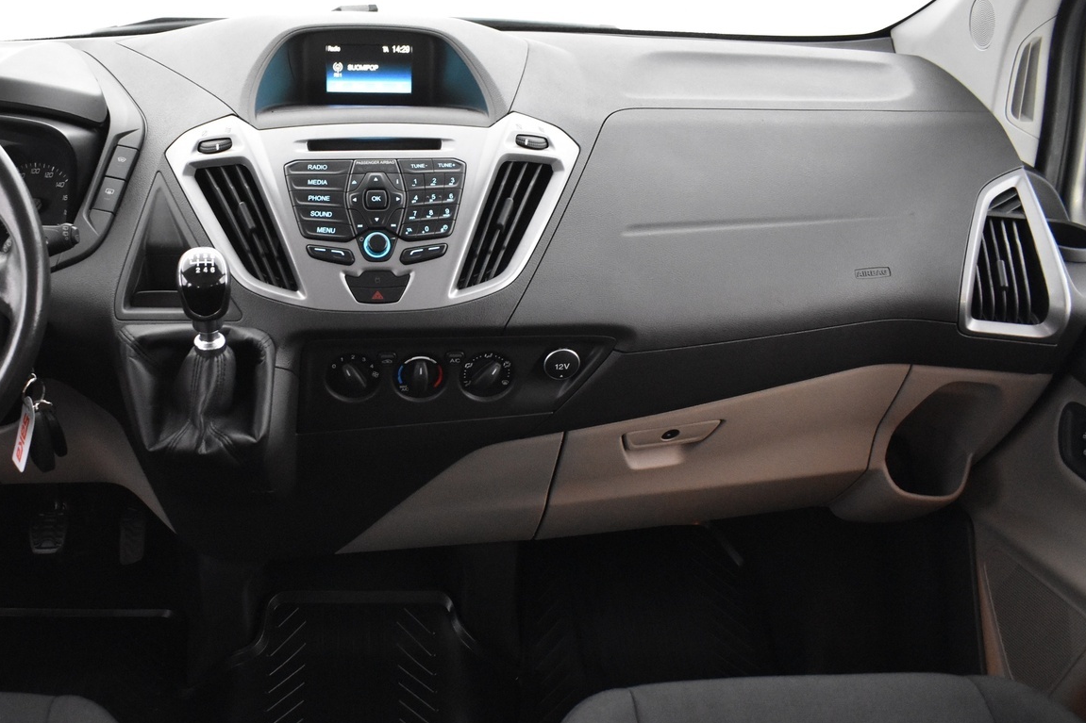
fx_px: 1146
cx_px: 332
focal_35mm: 38
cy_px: 506
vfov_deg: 34.6
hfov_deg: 49.5
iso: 3200
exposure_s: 1/15
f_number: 3.5
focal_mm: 18
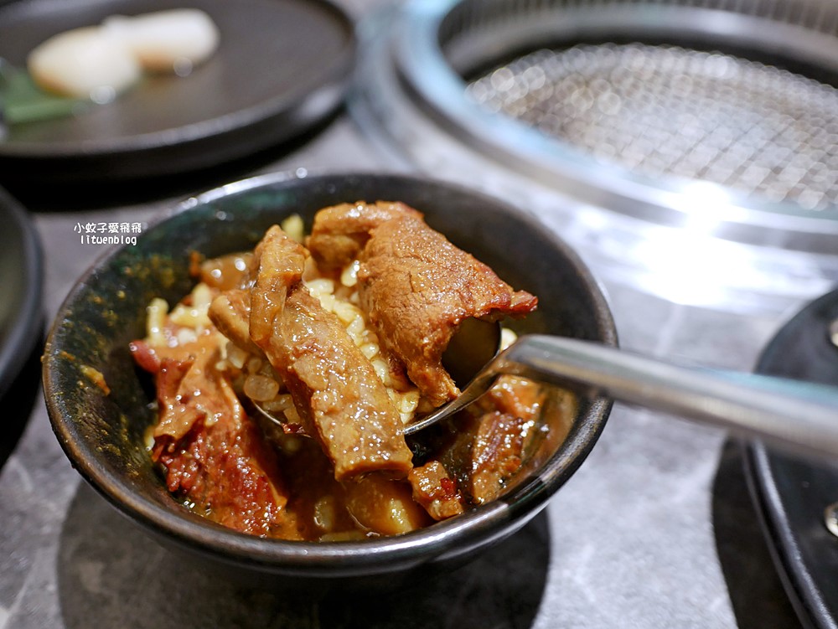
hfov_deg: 63.4
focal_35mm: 28
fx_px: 678
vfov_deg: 49.8
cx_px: 419
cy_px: 314
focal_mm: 14
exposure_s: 1/60
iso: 500
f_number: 2.5
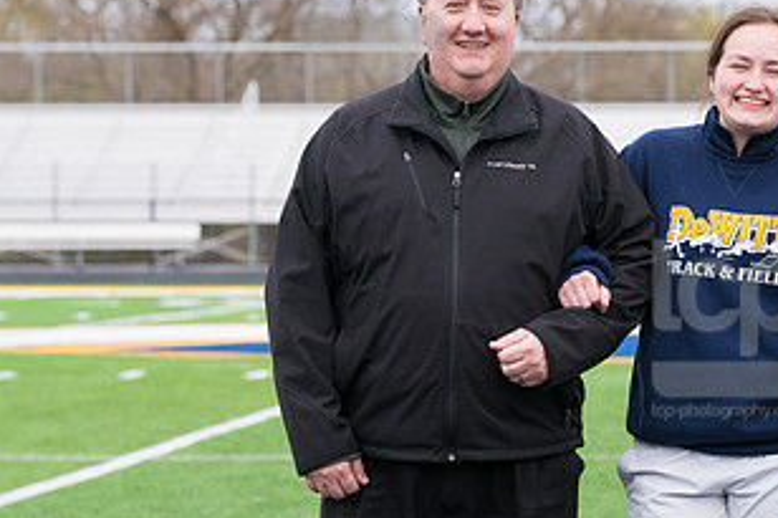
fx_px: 4838
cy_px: 265
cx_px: 758
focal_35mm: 224
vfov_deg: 6.1
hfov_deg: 9.1
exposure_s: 1/2000
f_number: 5
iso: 1600
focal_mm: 105
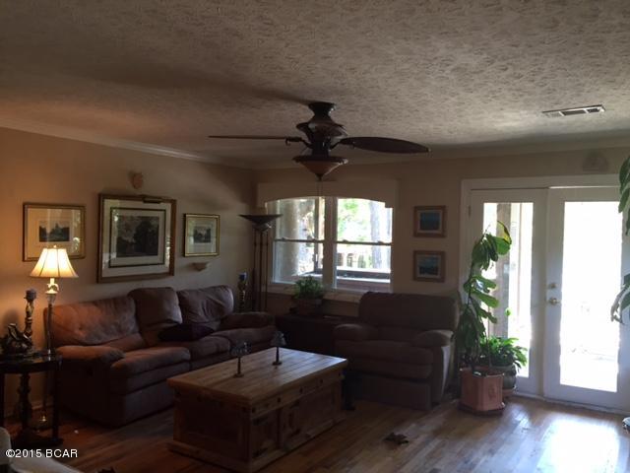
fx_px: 528
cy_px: 236
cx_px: 315
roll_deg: -2.2
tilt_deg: -2.3
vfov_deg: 48.2
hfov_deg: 61.7
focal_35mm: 29
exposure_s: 1/30
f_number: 2.2
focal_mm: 4.15
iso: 100
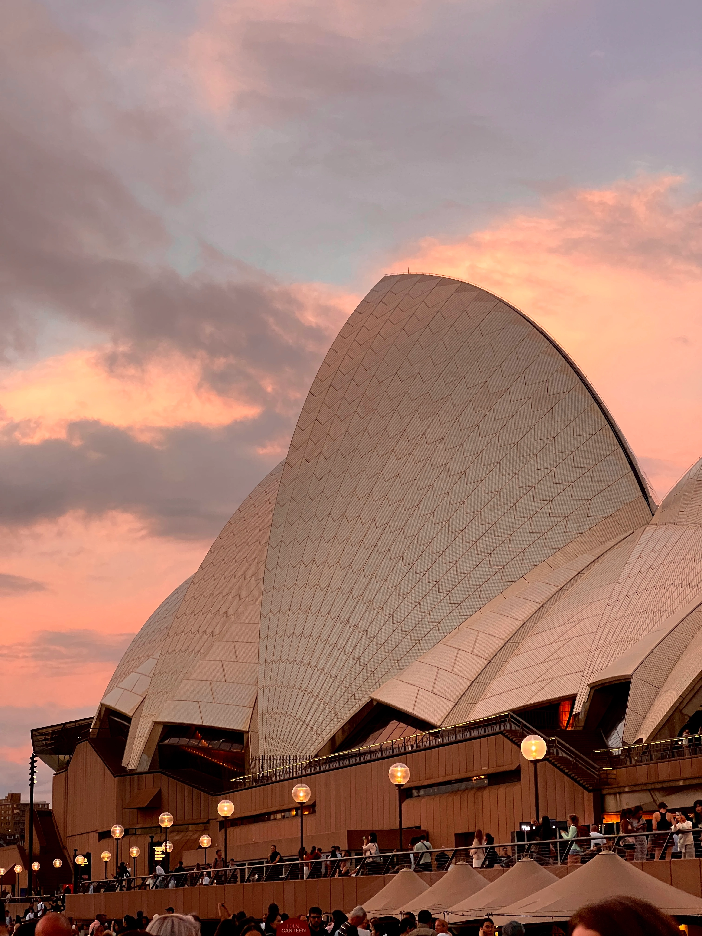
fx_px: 2082
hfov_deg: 19.1
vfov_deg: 25.3
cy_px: 468
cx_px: 351
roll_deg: +1.2
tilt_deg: +13.3
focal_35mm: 77
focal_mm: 9
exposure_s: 1/68
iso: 200
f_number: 2.8
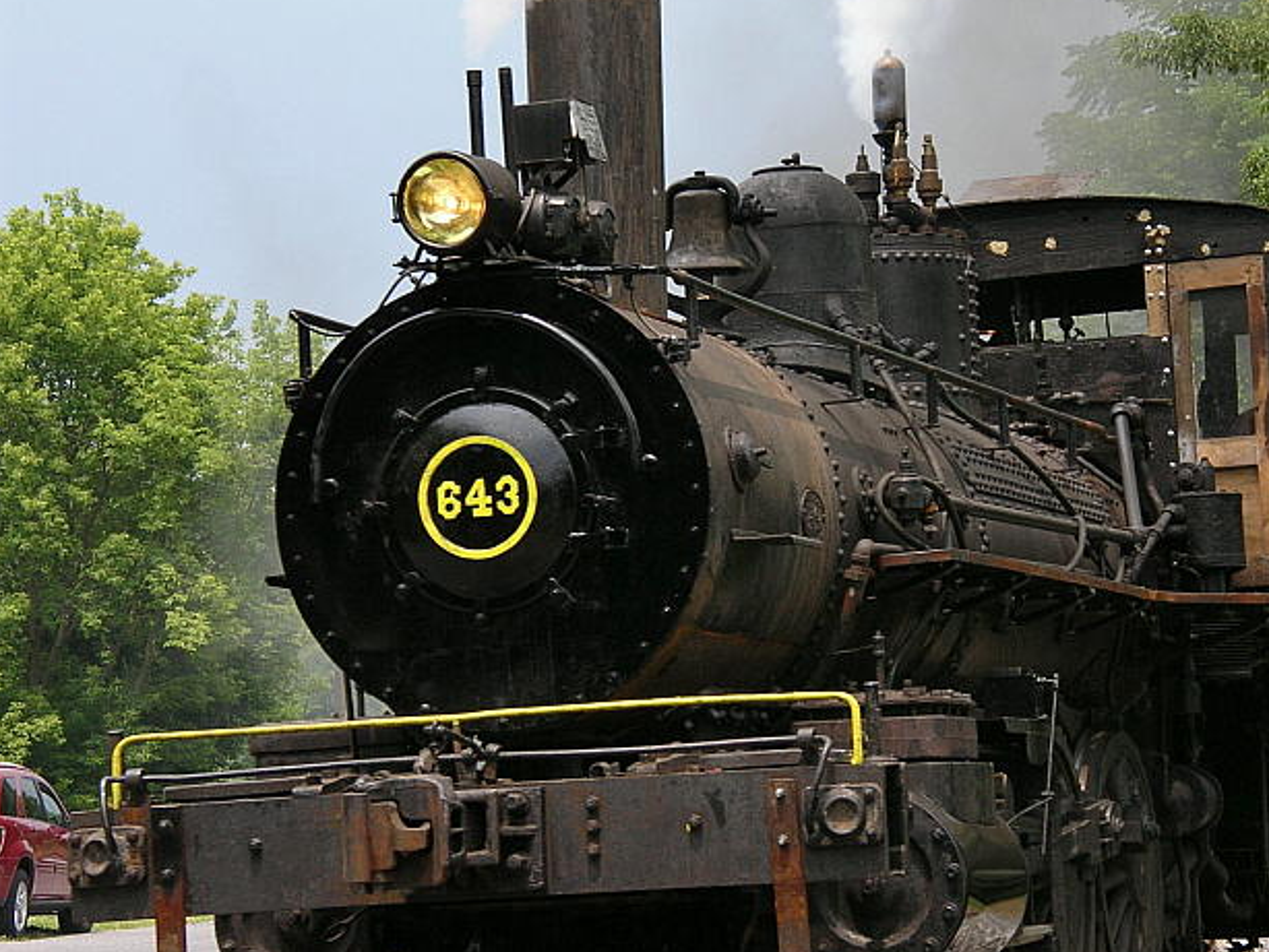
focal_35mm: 142
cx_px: 777
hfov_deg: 13.9
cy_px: 539
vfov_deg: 10.5
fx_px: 5208
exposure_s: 1/231
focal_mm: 17.9
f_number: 4.9
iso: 50
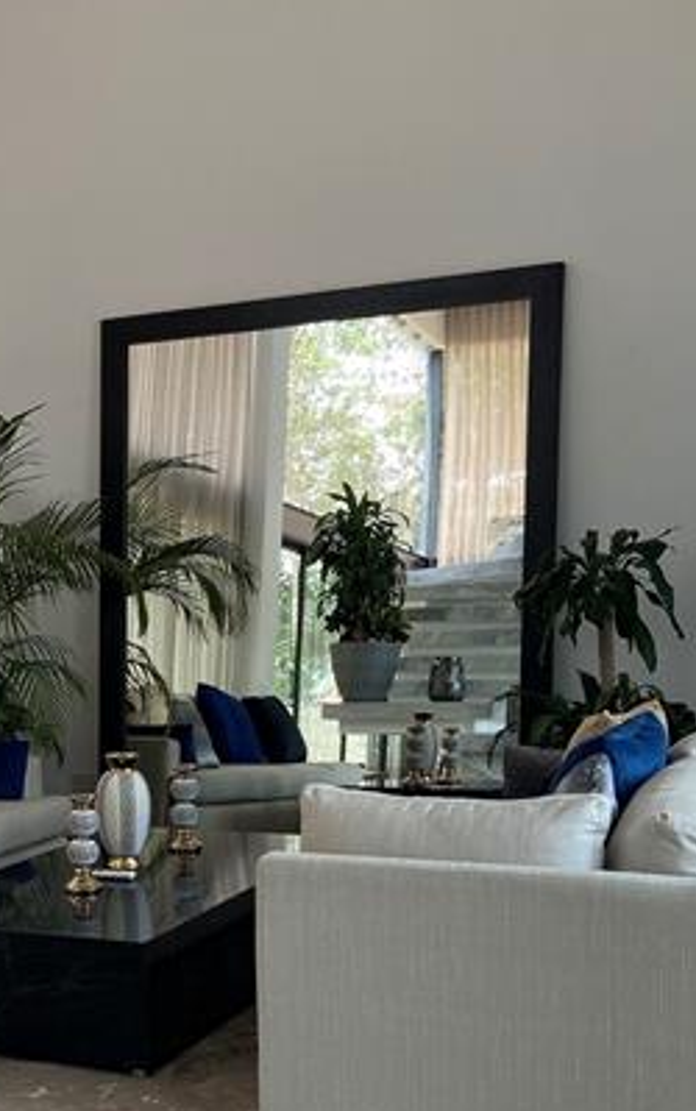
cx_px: 6
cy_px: 769
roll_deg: +2.4
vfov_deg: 37.6
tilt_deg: -5.5
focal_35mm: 53
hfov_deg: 23.5
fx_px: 1606
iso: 50
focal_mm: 4.25
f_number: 1.8
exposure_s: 1/122
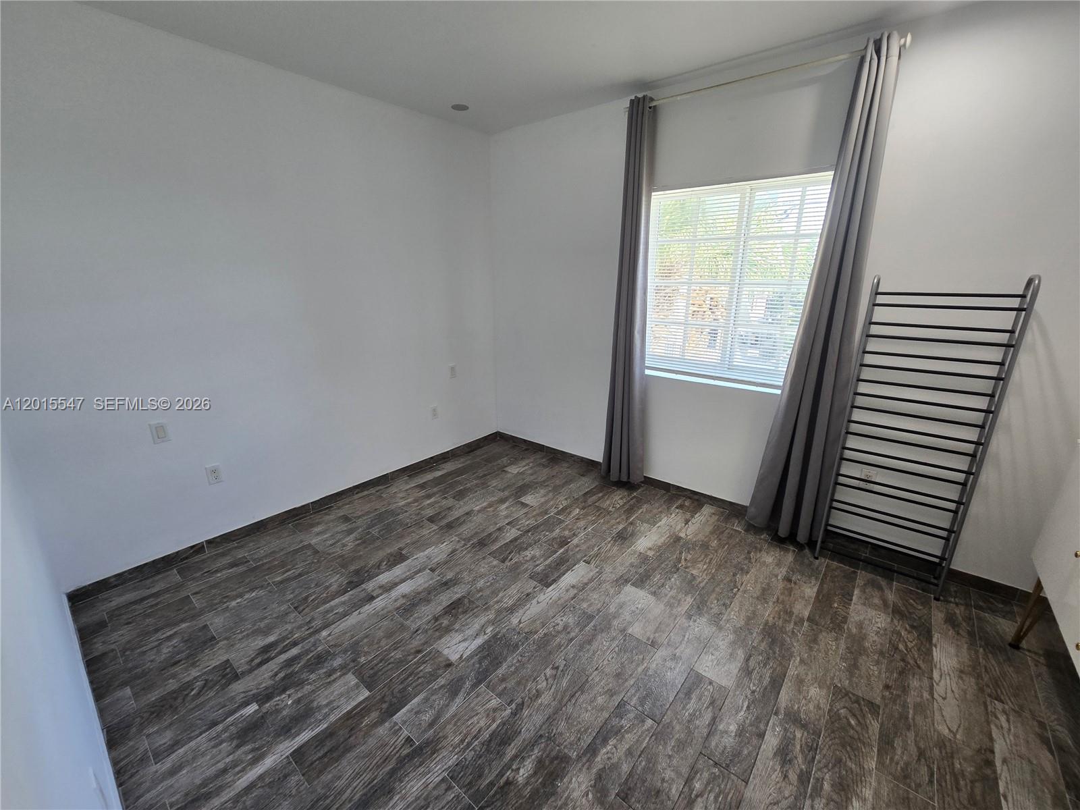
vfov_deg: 89.9
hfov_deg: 106.2
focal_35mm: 13
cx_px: 540
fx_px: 406
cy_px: 405
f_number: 2.2
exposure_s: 1/60
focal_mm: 2.2
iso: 100
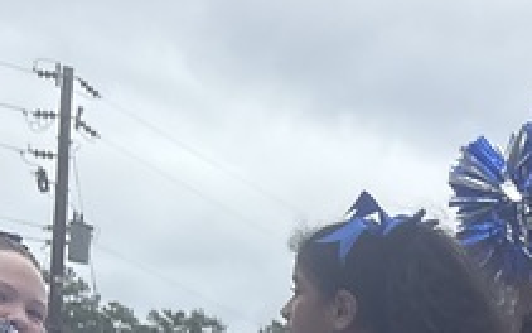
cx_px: 928
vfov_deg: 8.9
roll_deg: -6.8
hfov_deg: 14.0
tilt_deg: -1.6
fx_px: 1943
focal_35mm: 134
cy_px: 785
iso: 50
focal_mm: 5.96
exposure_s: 1/1099
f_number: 1.6
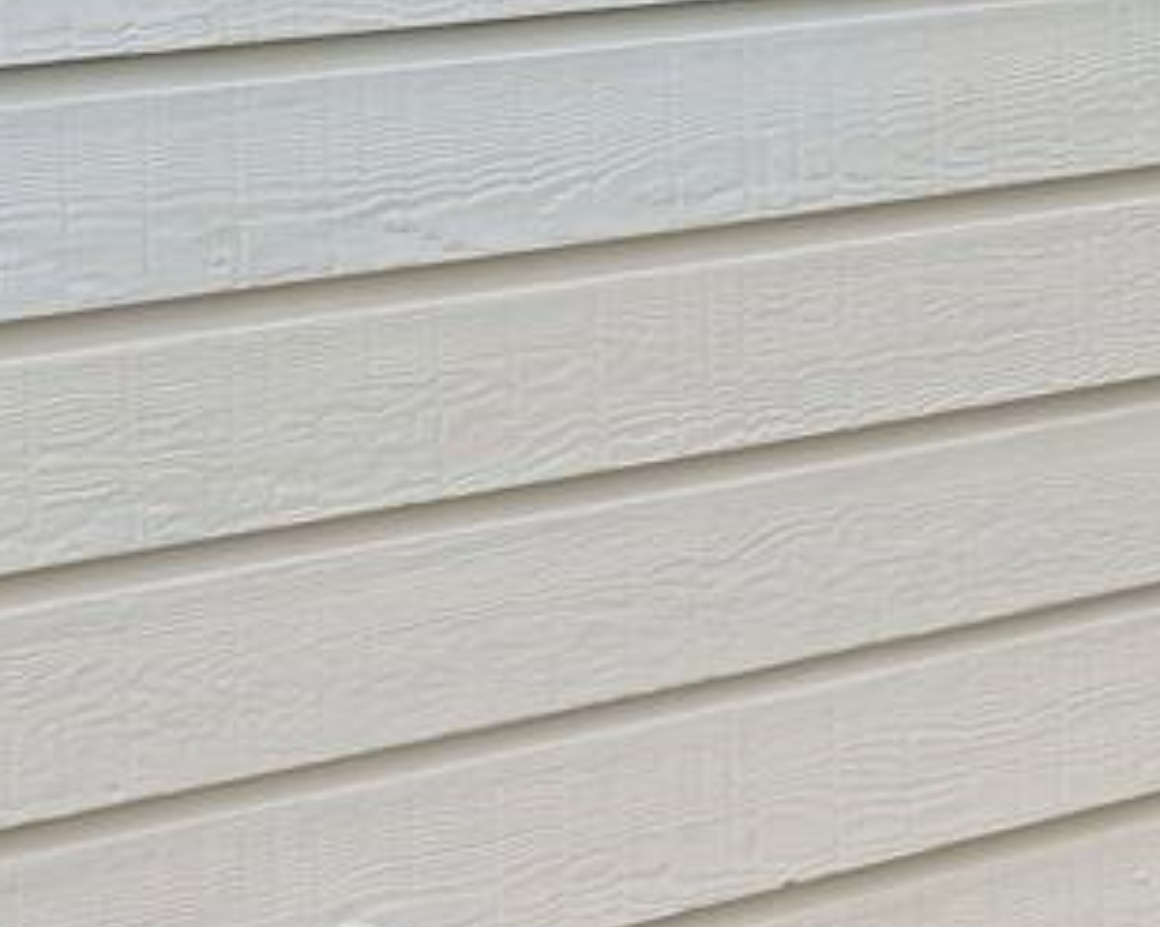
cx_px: 1667
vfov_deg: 12.8
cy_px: -368
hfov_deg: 15.6
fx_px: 3947
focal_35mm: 115
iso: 400
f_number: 6.7
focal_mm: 21
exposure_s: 1/180
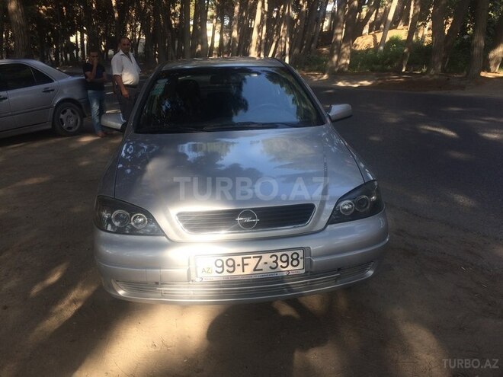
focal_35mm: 29
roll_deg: -3.5
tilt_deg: -20.3
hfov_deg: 61.7
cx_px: 252
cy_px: 188
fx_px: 421
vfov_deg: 48.2
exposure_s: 1/326
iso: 32
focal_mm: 4.15
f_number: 2.2
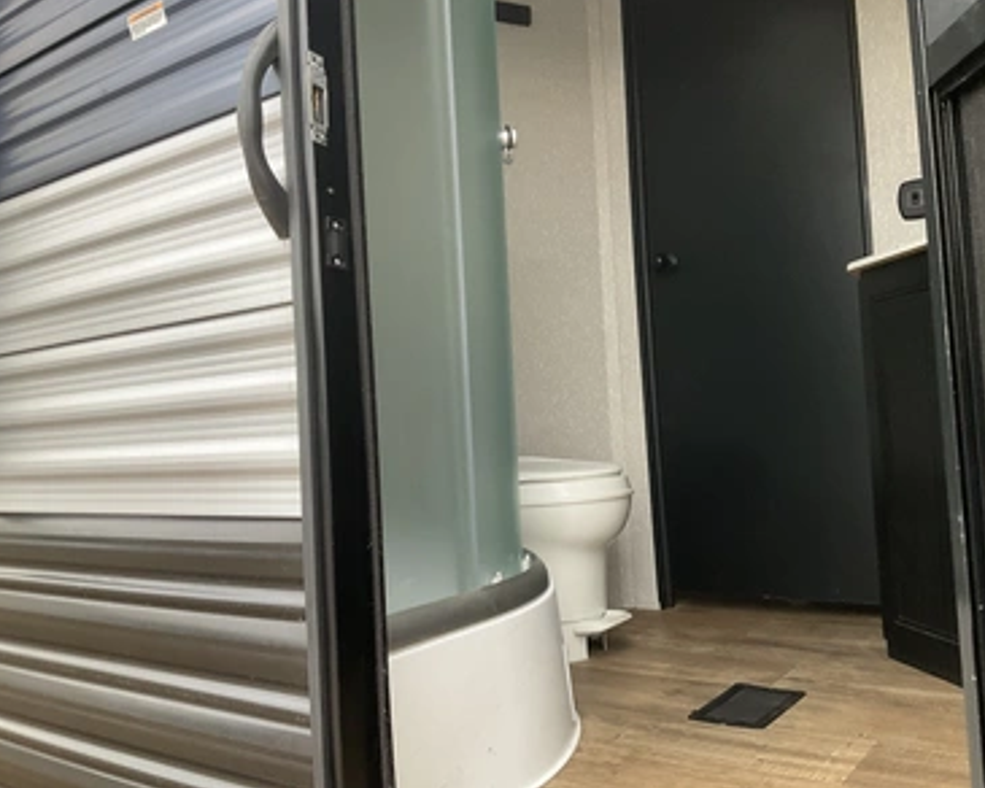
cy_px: 386
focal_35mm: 31
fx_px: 904
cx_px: 518
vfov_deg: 47.1
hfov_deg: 57.1
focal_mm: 3
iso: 64
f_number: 1.8
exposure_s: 1/112
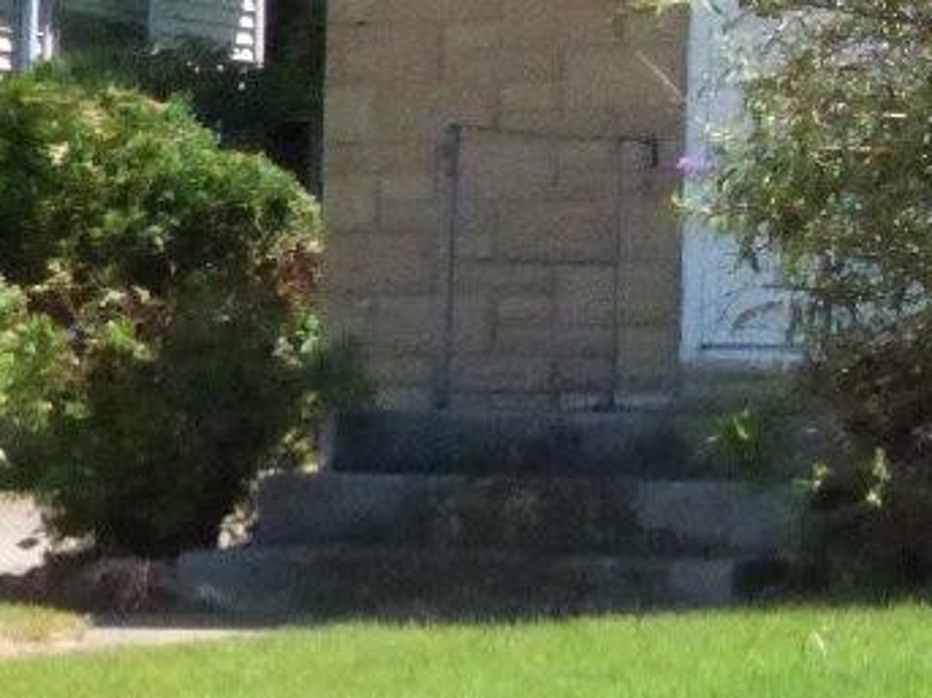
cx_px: 1916
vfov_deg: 8.6
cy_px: 76
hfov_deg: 10.5
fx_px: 4629
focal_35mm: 172
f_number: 6.3
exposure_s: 1/2000
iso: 1600
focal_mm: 7.37
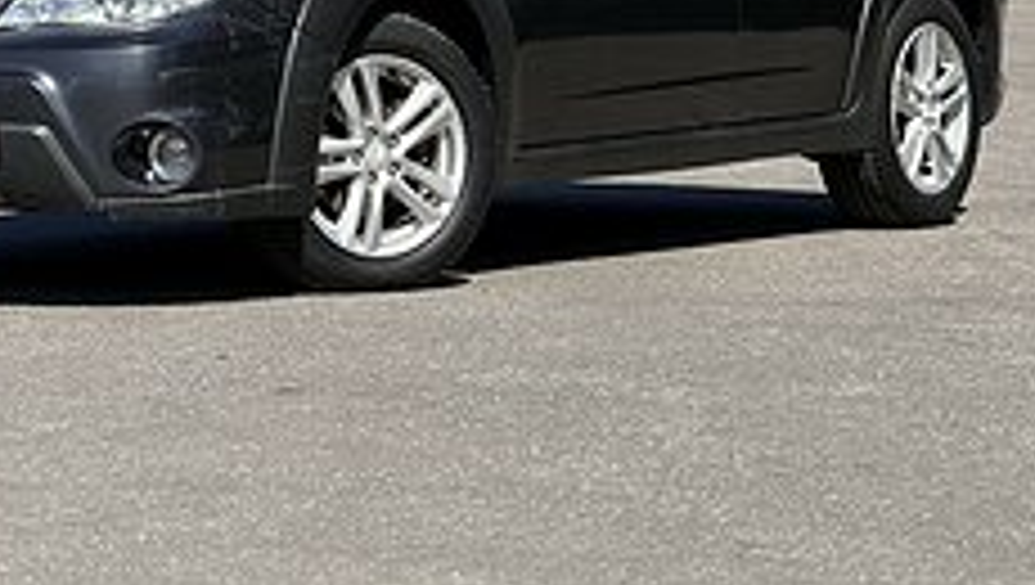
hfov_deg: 10.6
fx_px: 5550
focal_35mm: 202
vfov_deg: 6.0
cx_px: 306
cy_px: -11
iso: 50
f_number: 2.8
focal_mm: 15.66
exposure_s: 1/1513
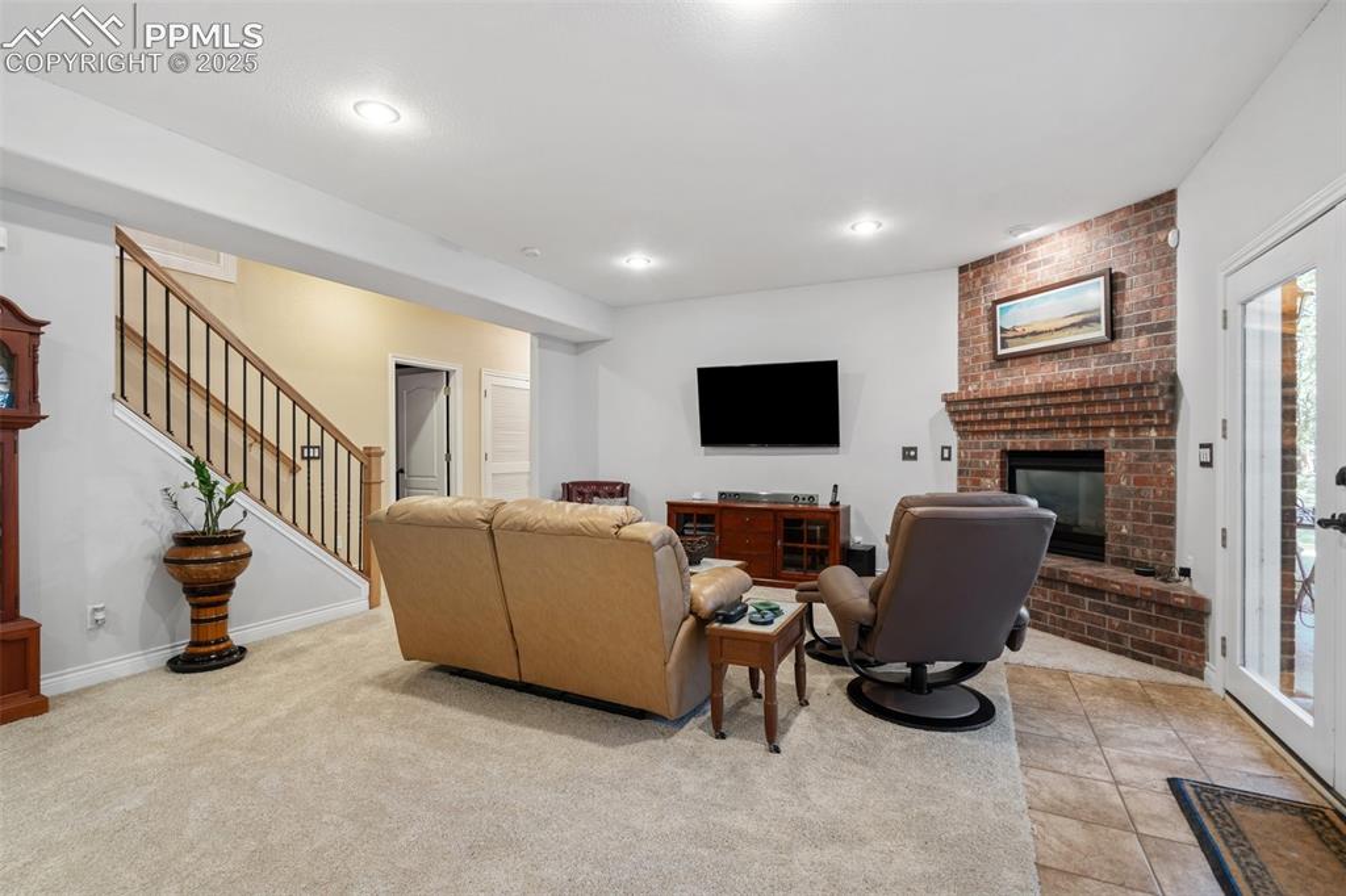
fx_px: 598
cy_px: 448
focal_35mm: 16
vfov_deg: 73.7
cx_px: 673
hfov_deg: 96.8
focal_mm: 16
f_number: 5.6
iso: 100
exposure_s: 2
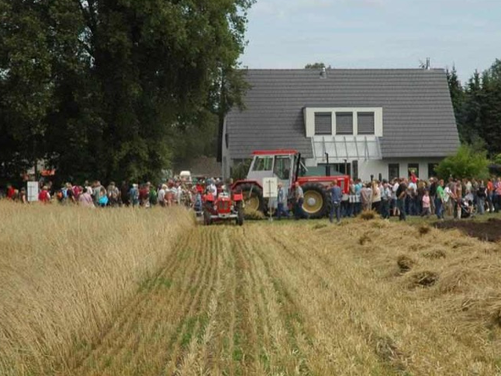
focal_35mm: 125
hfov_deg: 15.8
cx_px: 289
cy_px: 198
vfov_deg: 11.8
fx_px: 1808
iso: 400
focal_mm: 70
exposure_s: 1/400
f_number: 10
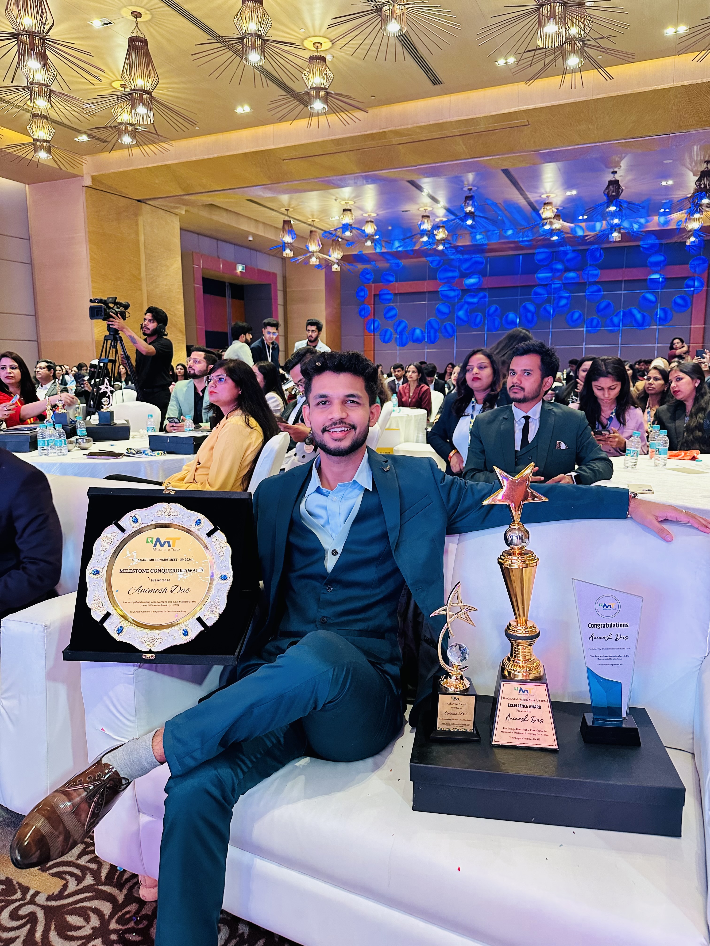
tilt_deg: -8.5
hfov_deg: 56.8
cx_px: 355
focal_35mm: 24
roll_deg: -0.1
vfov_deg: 71.6
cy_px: 473
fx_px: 656
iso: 500
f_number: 1.78
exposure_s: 1/50
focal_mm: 6.86
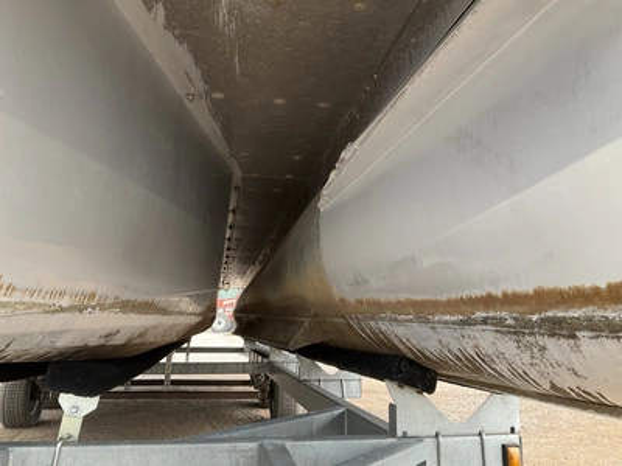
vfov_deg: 48.2
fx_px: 521
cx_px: 311
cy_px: 233
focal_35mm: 29
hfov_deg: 61.7
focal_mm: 3
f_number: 1.8
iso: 25
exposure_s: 1/192
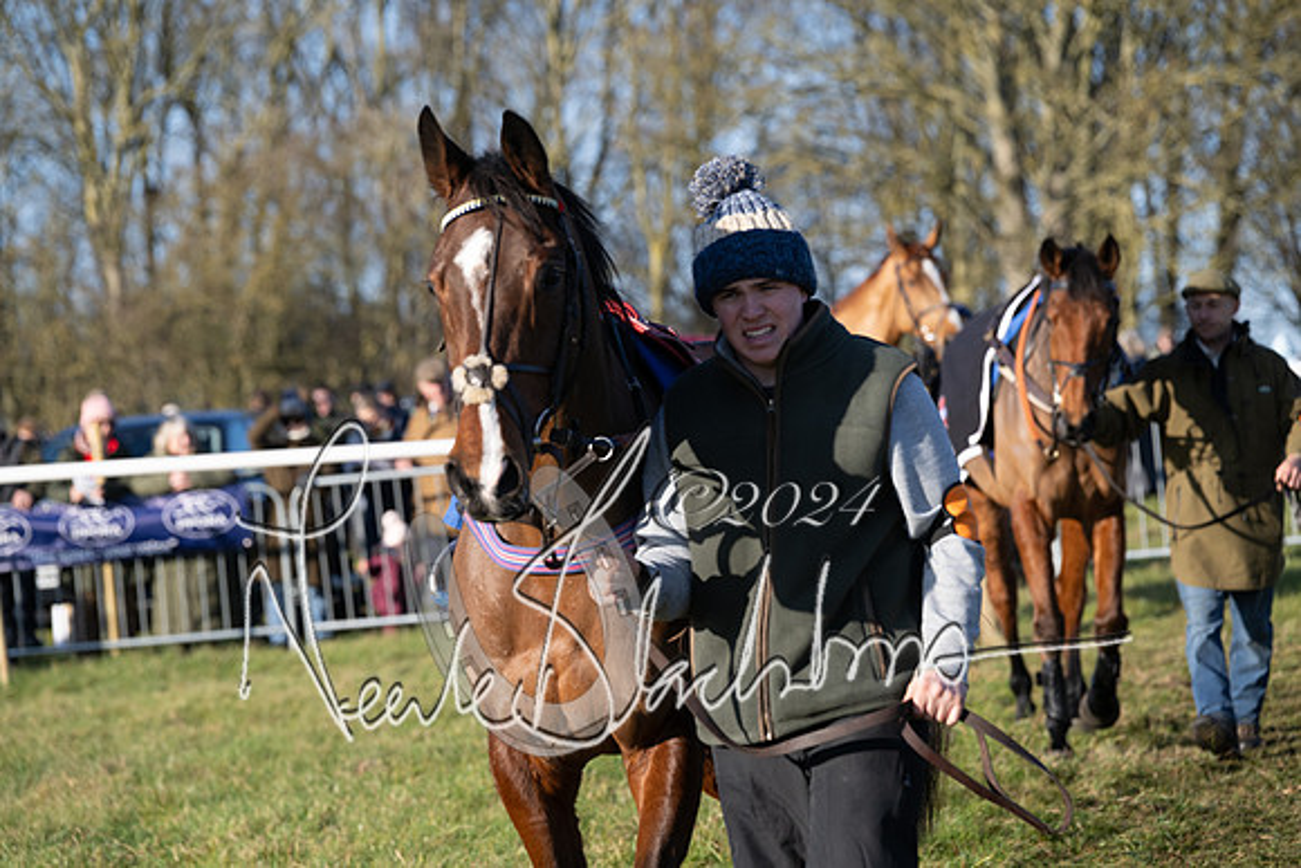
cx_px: 650
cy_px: 434
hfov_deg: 13.7
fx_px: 5422
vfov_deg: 9.2
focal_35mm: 150
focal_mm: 150
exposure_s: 1/1250
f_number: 5
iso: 400
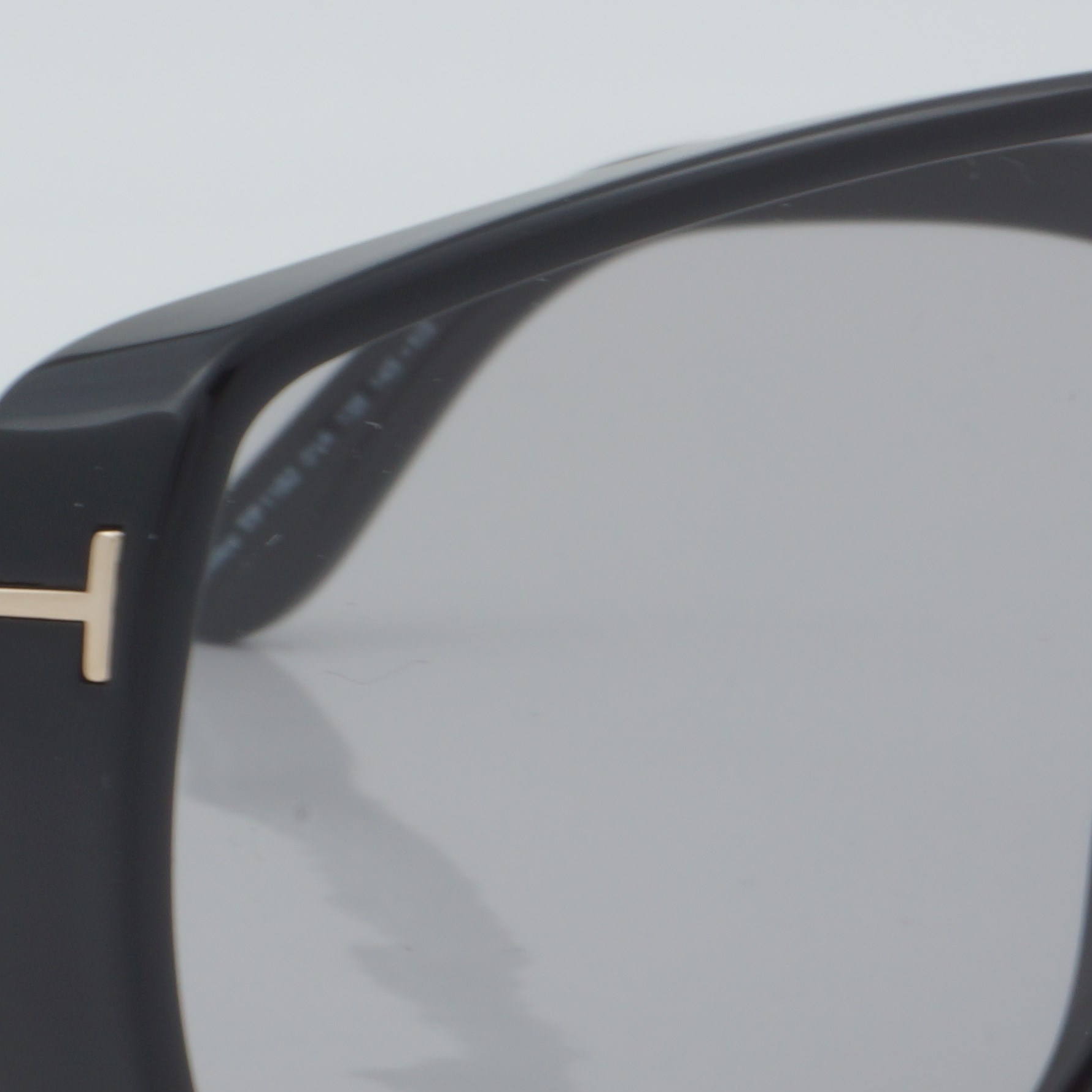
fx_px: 7673
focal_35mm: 215
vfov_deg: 8.1
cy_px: 717
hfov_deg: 8.1
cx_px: 417
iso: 100
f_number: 29
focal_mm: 50
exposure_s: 1/4
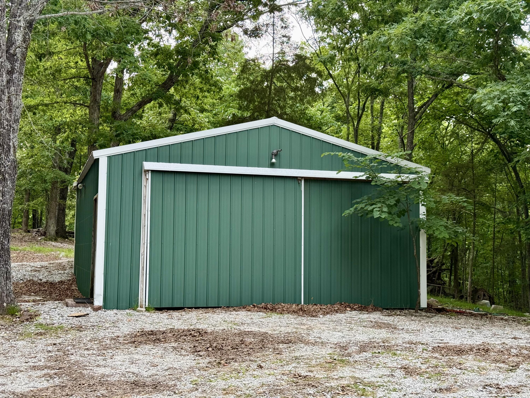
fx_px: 735
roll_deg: -1.1
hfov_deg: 39.7
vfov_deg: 30.3
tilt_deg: +4.5
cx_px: 265
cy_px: 199
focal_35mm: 48
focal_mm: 6.76
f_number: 1.78
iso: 100
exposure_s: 1/248
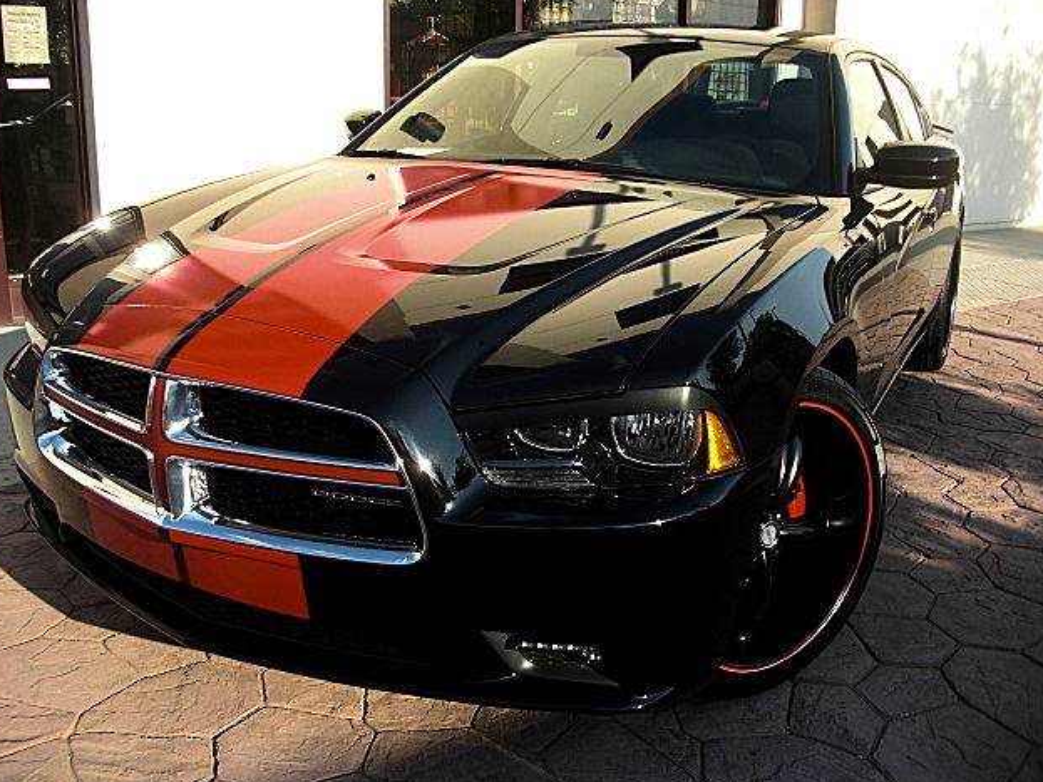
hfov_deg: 50.1
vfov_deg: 38.7
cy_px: 388
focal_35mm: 37
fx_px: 1115
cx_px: 511
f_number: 2.8
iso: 50
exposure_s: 1/320
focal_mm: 6.3
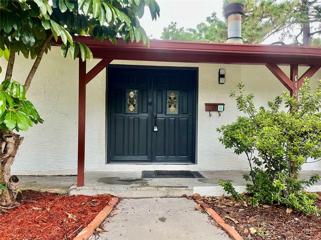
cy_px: 120
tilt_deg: -0.7
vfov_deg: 53.1
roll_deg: -0.2
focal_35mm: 26
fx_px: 241
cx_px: 160
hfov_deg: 67.3
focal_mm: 5.1
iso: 125
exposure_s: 1/65
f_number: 1.6
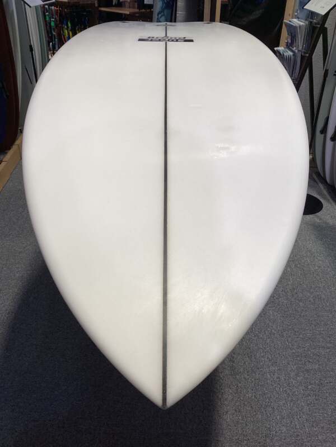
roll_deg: +0.0
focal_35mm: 31
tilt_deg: -33.6
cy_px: 224
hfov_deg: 45.4
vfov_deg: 58.4
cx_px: 168
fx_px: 401
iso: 32
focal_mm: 3.3
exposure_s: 1/100
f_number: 2.4
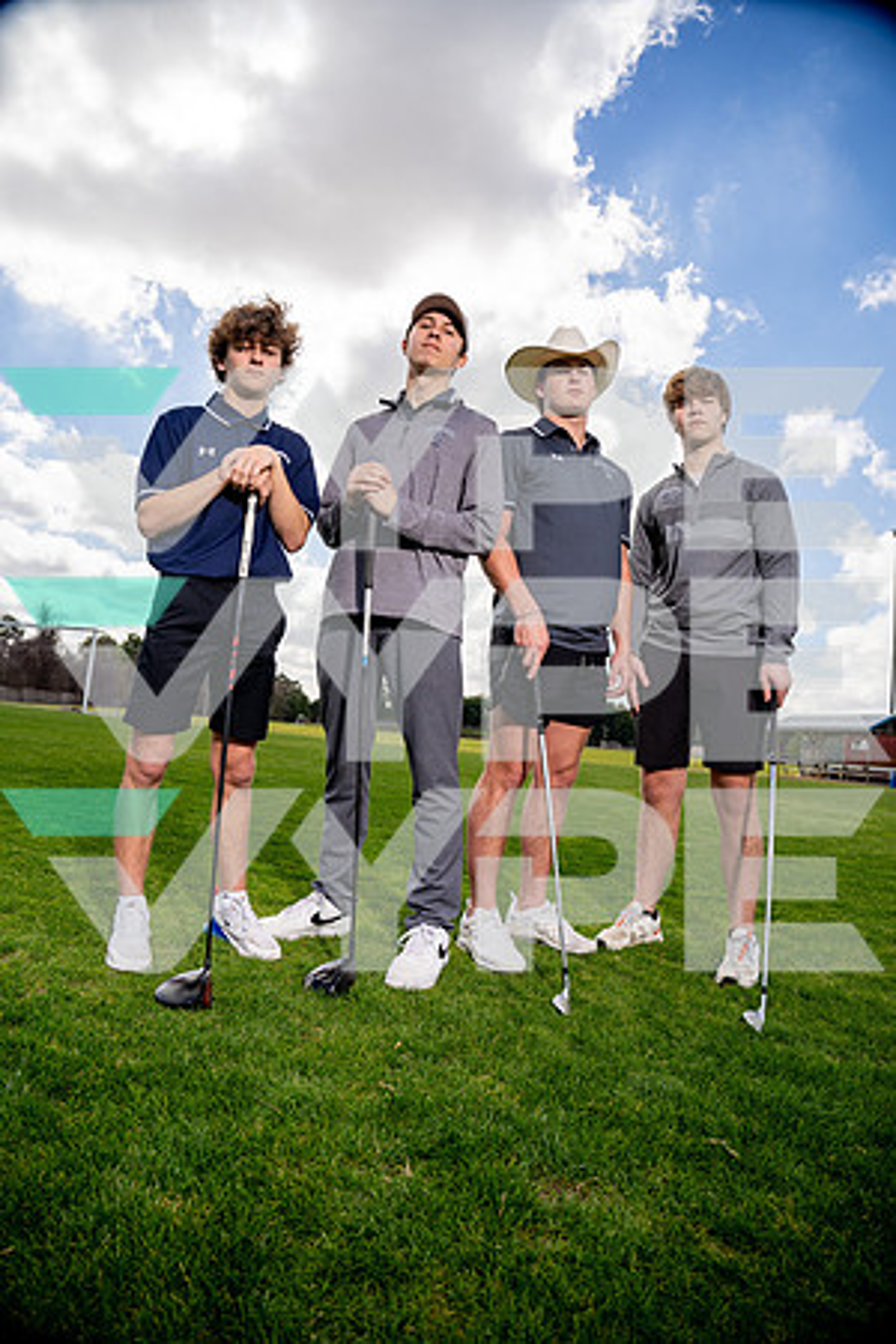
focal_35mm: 20
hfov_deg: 61.9
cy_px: 672
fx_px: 747
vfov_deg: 84.0
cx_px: 448
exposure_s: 1/1000
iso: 100
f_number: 4
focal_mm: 20
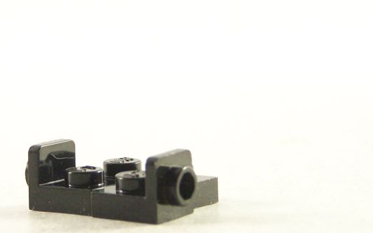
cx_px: 129
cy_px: 152
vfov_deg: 5.5
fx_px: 2430
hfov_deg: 8.8
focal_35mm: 239
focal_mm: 19.4
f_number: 3.2
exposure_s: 1/30
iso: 200
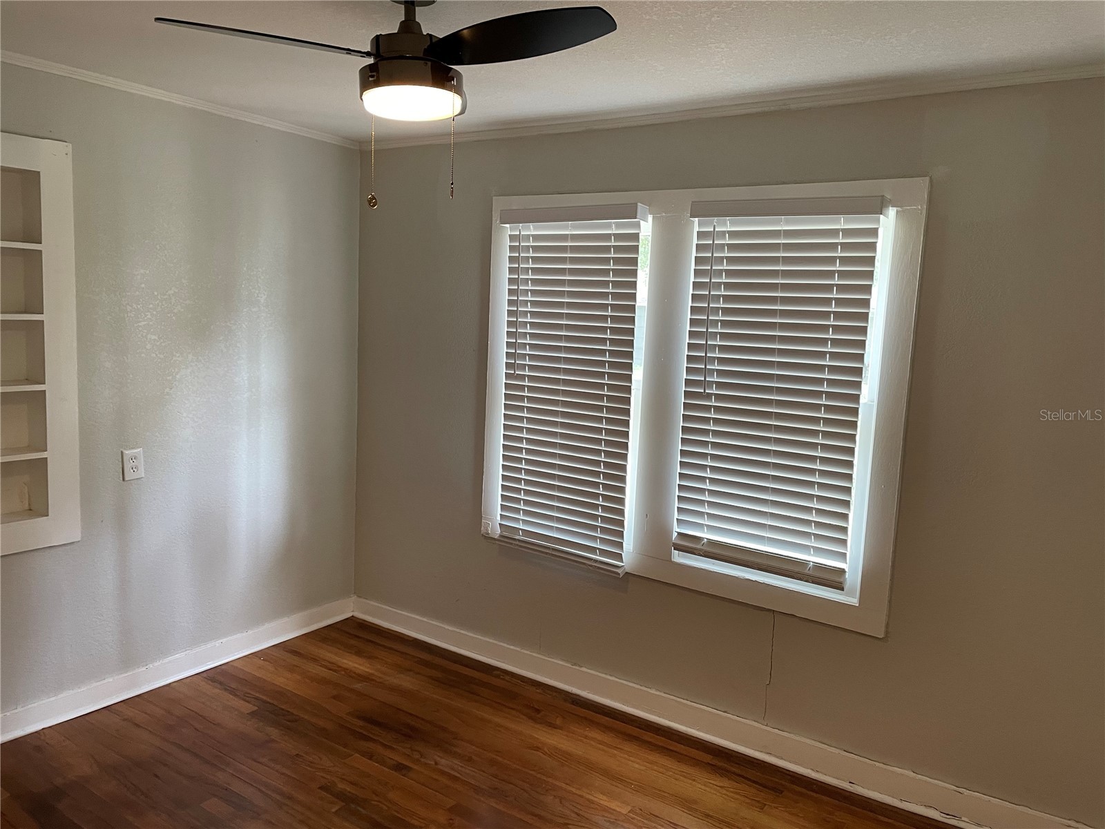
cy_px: 414
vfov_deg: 53.1
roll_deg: -2.2
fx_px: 830
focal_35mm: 26
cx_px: 552
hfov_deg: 67.3
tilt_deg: -6.4
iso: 125
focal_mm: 4.2
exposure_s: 1/60
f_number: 1.6
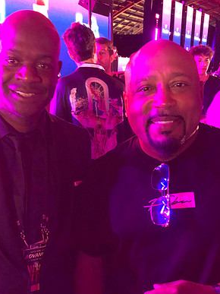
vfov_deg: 44.8
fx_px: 356
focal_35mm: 42
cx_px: 89
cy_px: 160
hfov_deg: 34.2
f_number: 1.8
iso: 160
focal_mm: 3.99
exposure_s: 1/4
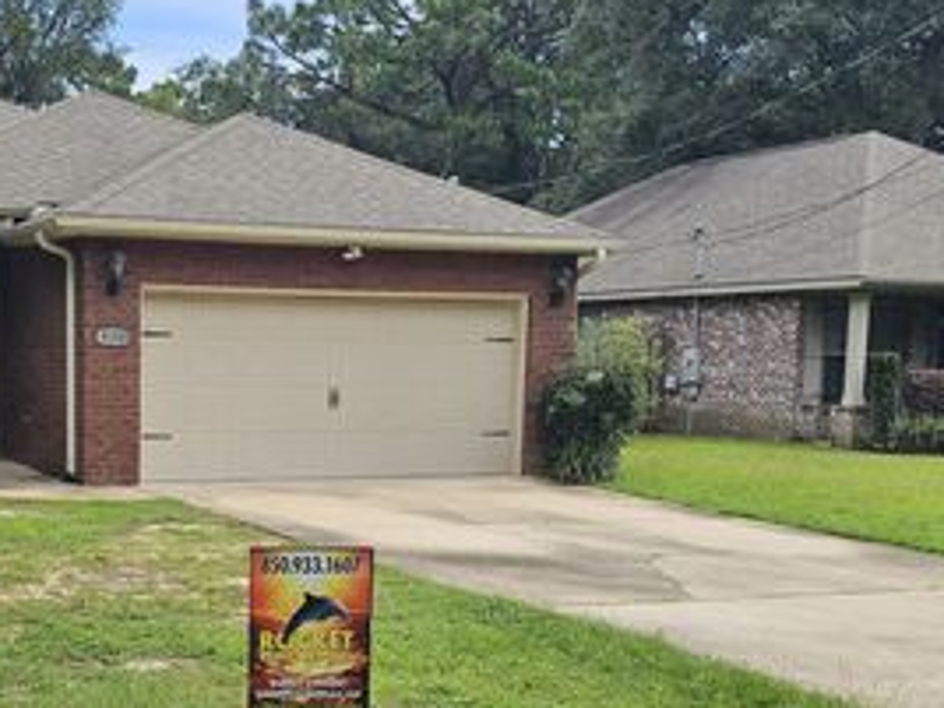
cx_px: 240
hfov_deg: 34.2
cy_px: 542
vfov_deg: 26.2
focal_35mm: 55
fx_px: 1500
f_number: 1.7
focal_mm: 6.3
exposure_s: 1/654
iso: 10
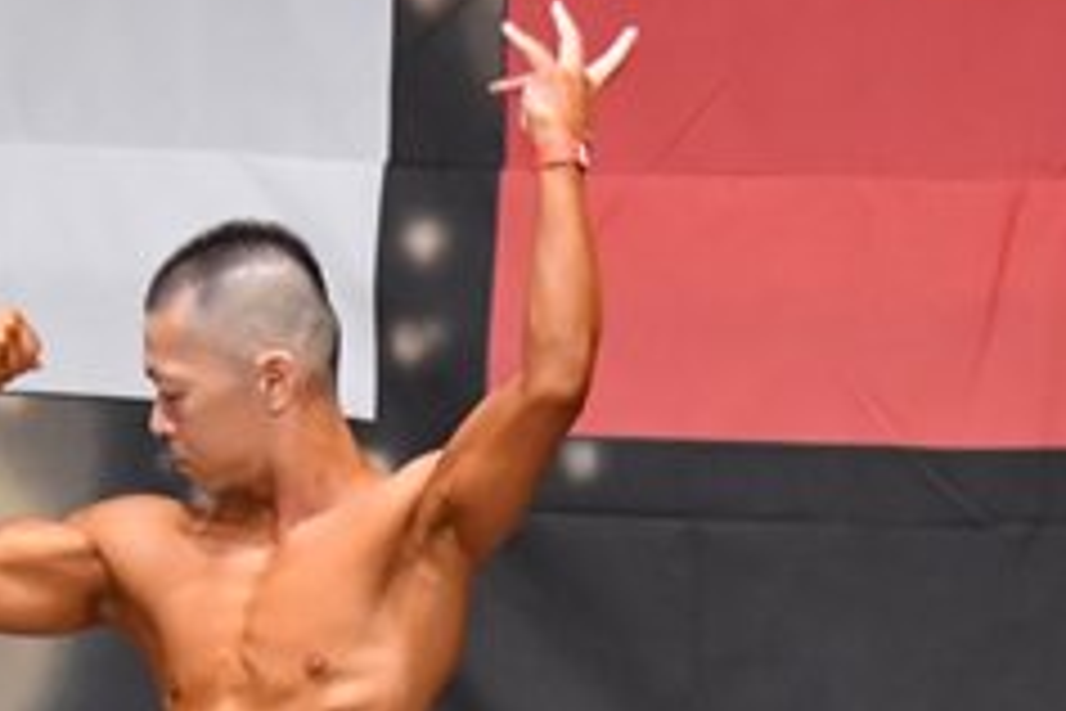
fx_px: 19542
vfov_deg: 2.1
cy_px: 945
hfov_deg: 3.1
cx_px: 295
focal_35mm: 660
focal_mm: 135
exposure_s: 1/400
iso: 6400
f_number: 5.6
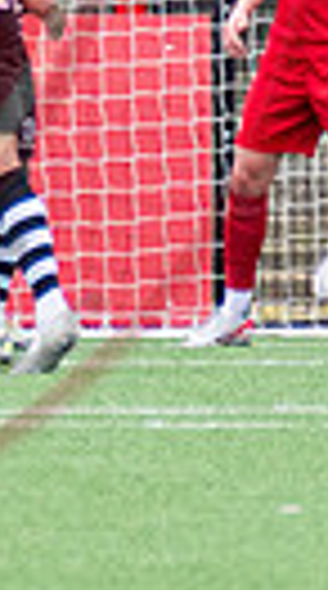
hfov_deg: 0.6
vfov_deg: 1.0
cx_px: -674
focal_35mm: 2120
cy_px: -153
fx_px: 33014
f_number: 4
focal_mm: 200
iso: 800
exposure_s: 1/1250
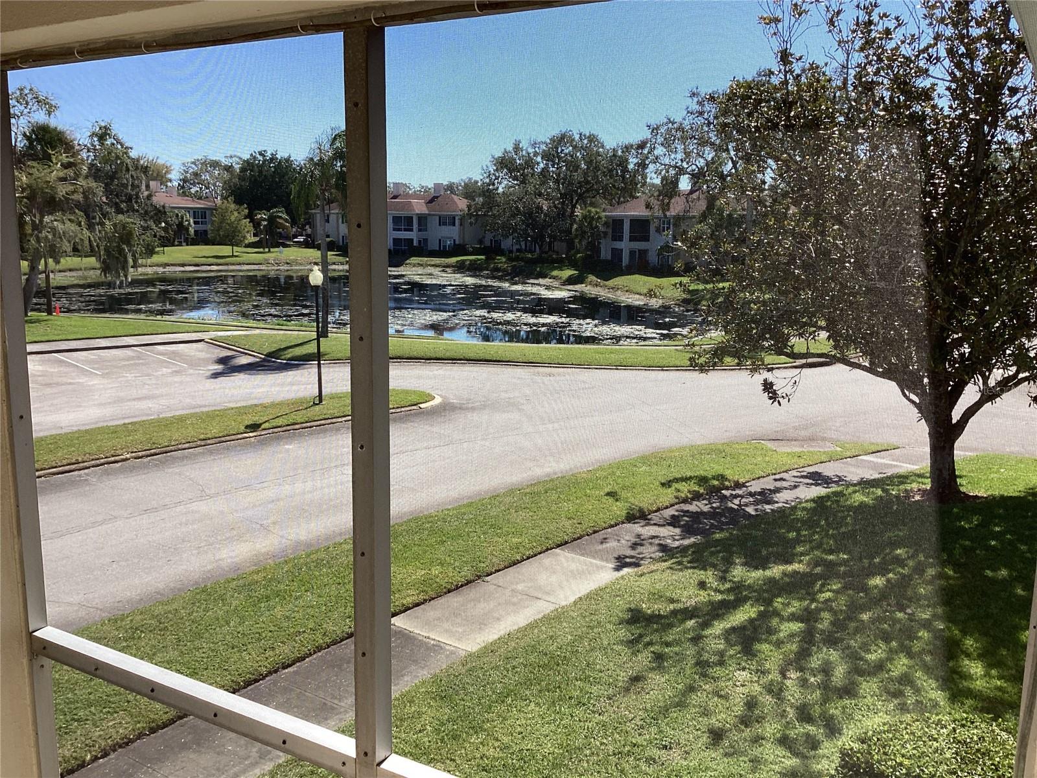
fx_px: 929
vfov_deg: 45.4
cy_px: 389
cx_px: 518
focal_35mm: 31
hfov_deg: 58.4
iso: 25
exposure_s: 1/754
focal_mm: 3.3
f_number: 2.4
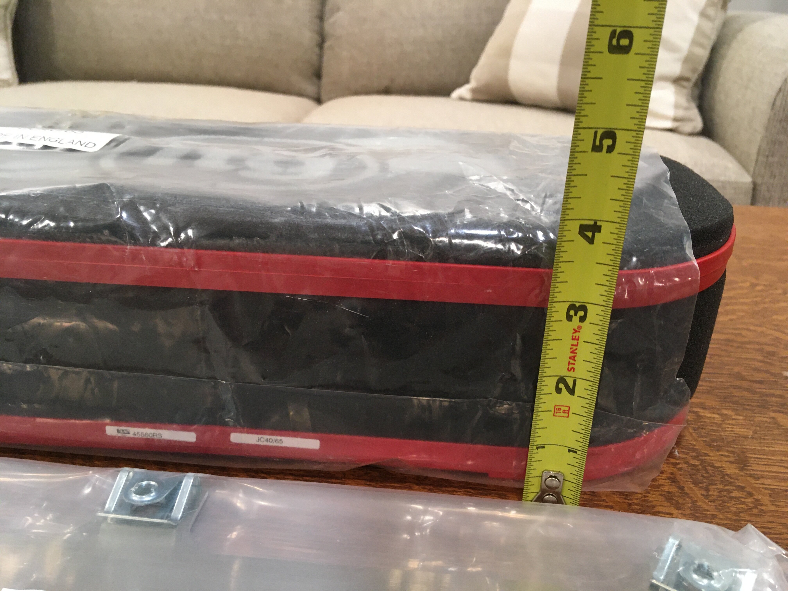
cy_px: 296
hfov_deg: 61.7
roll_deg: -1.7
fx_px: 660
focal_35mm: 29
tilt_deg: -22.6
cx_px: 394
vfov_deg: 48.2
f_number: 2.2
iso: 100
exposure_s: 1/30
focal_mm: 4.15
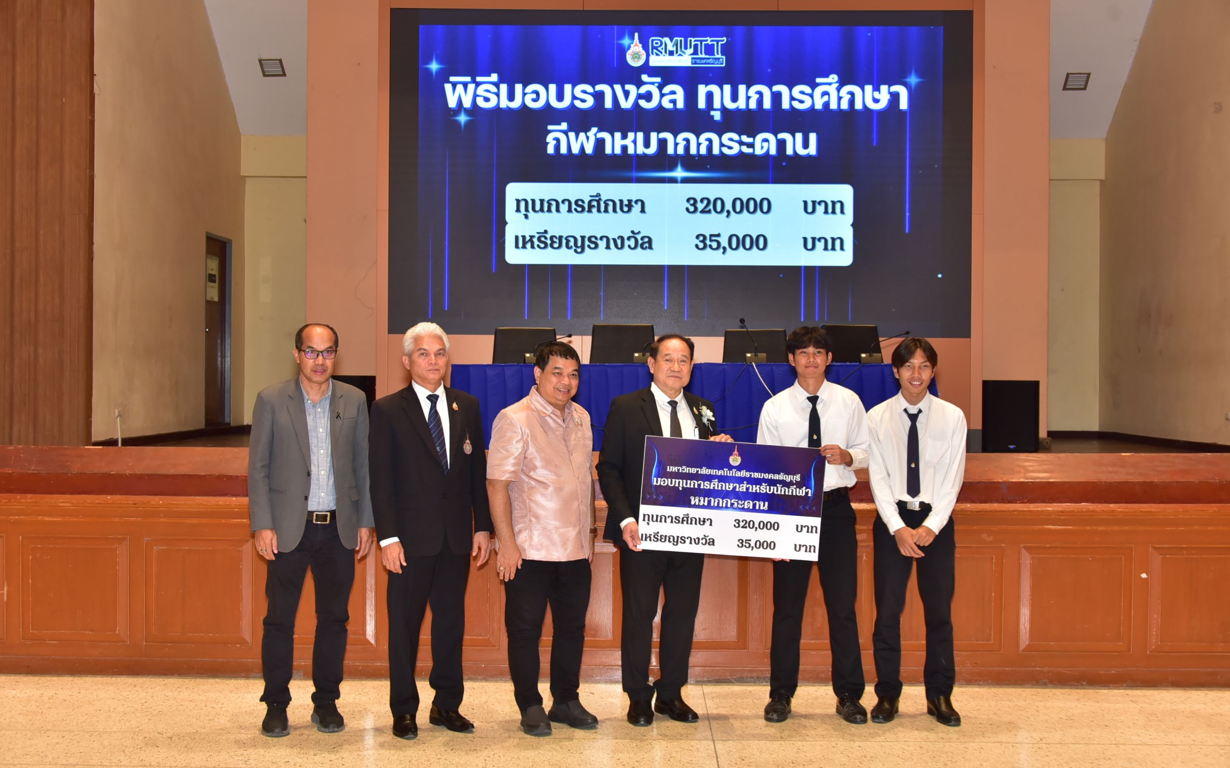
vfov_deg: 31.2
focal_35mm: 41
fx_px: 1374
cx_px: 614
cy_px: 371
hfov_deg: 48.2
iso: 800
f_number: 5.6
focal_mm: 40
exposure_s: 1/50
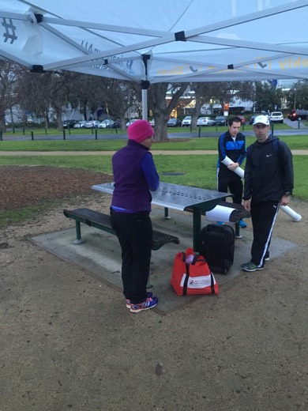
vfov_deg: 61.7
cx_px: 154
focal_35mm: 29
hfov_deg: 48.2
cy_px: 206
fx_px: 344
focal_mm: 4.15
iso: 250
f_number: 2.2
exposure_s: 1/17
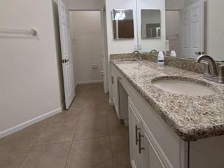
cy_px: 60
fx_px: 136
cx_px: 120
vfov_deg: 62.3
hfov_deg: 78.9
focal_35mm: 21
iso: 200
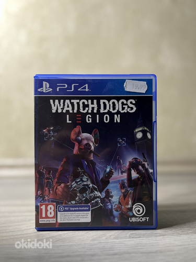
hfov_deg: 53.1
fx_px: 196
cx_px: 98
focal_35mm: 26
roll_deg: -0.2
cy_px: 131
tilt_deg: -0.6
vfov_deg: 67.3
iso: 800
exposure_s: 1/30
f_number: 1.6
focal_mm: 5.1
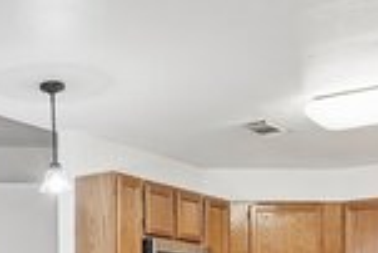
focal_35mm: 72
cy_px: 329
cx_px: 48
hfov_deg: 27.2
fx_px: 757
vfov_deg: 17.7
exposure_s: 1/6
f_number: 8
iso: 400
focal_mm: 17
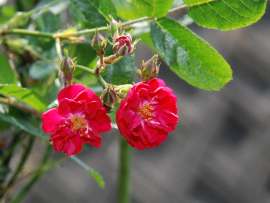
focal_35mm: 358
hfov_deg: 5.5
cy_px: 101
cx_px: 130
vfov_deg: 4.2
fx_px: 2793
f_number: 18
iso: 1600
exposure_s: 1/200
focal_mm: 220
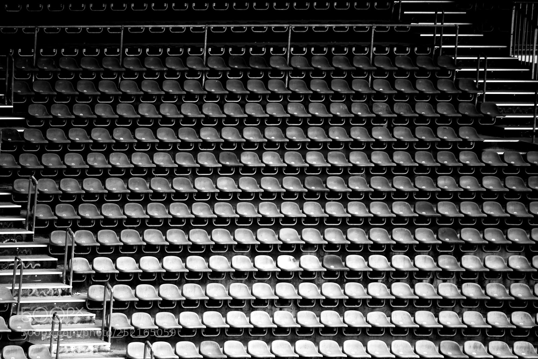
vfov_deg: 4.6
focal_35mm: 300
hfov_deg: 6.9
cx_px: 269
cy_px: 180
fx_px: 4482
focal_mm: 300
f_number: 5.6
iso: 125
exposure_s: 1/40
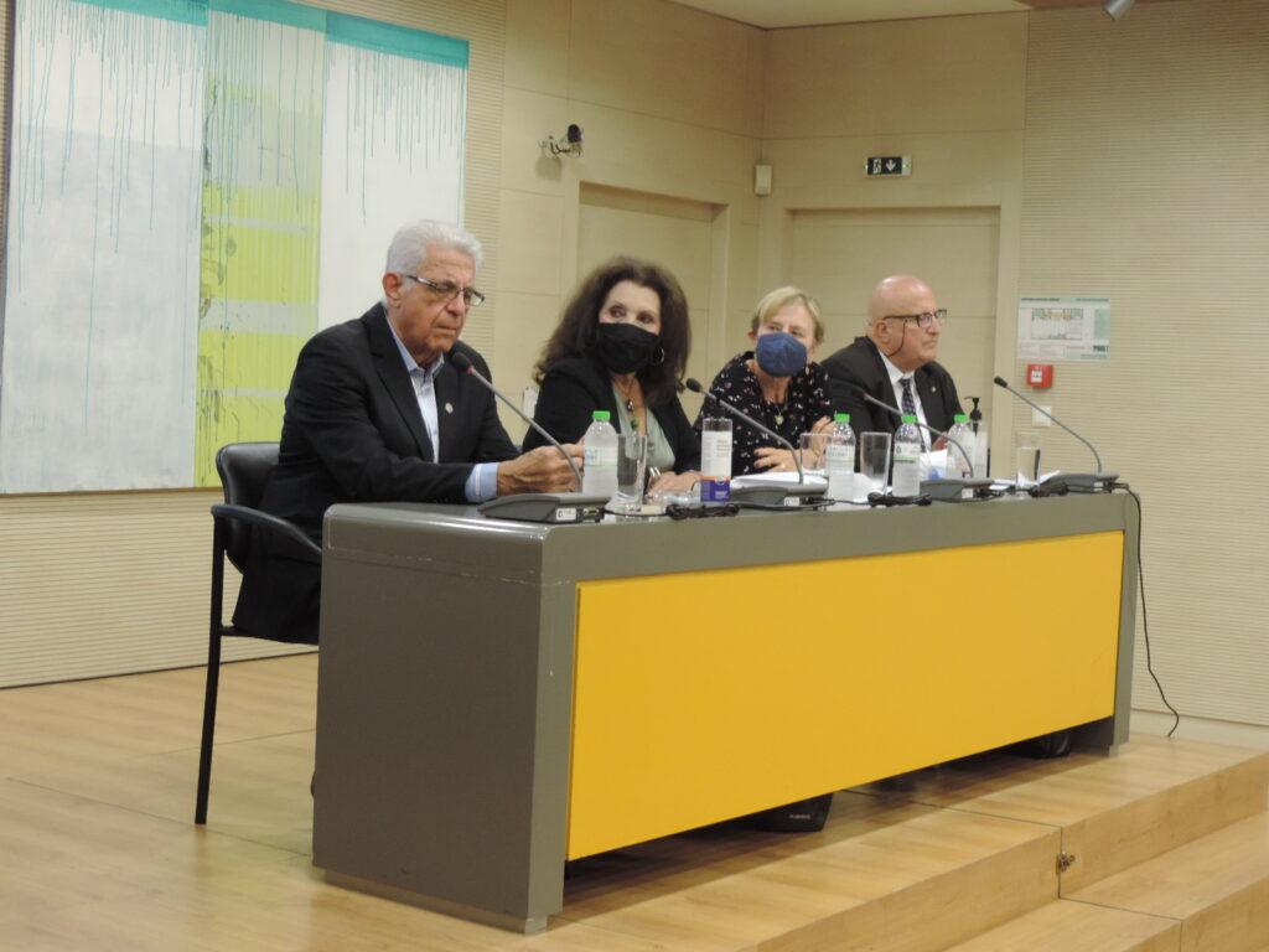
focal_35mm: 55
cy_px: 476
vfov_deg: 26.6
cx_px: 634
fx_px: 2016
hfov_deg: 34.9
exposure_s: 1/20
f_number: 3.7
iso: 400
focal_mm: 9.8
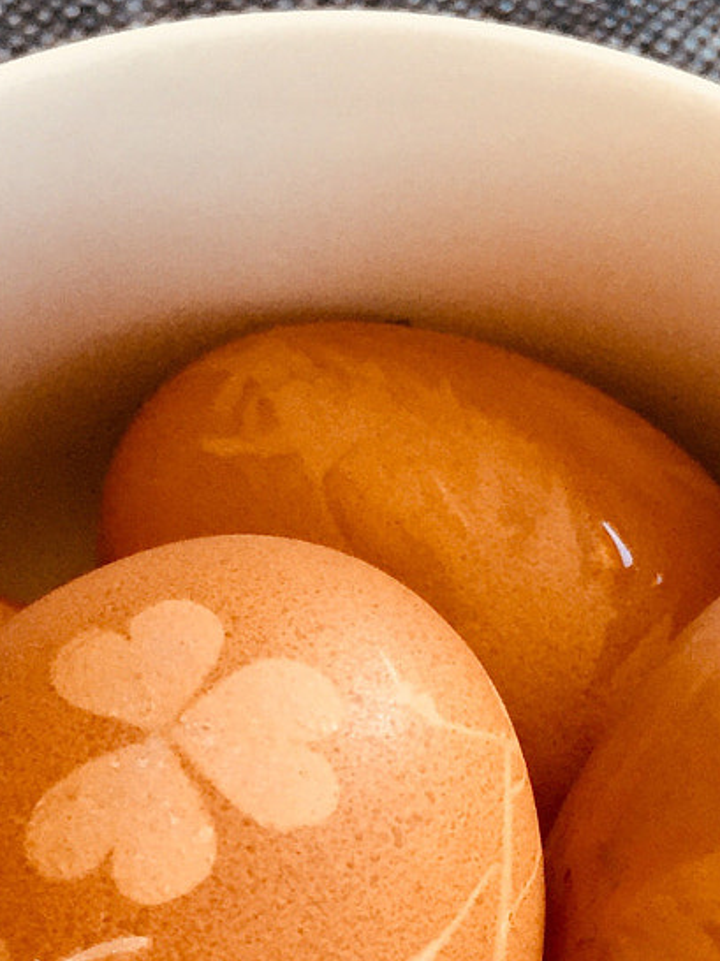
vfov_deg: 22.7
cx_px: 396
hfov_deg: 17.3
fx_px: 2359
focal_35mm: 85
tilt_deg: -71.4
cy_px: 767
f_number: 2.2
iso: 50
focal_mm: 4.15
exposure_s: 1/33
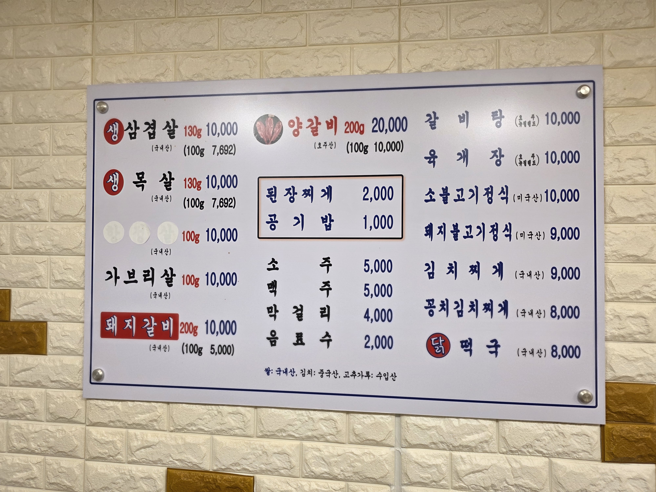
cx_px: 328
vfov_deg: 58.9
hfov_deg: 73.9
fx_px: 436
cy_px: 246
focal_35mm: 23
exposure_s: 1/120
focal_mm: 6.3
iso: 100
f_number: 1.7
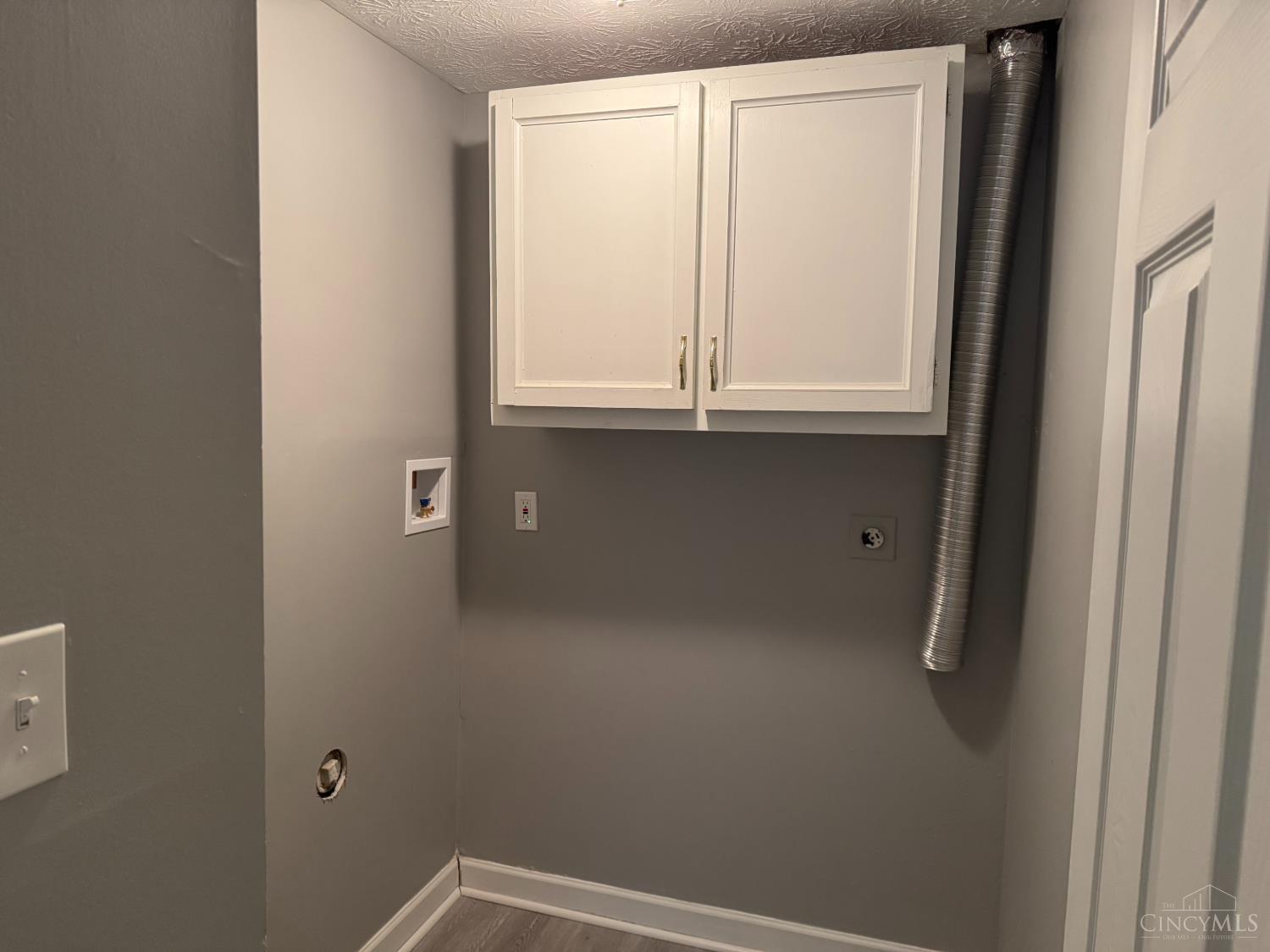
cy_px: 476
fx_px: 881
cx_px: 635
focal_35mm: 24
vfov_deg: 56.8
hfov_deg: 71.6
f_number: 1.78
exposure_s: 1/60
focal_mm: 6.76
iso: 500
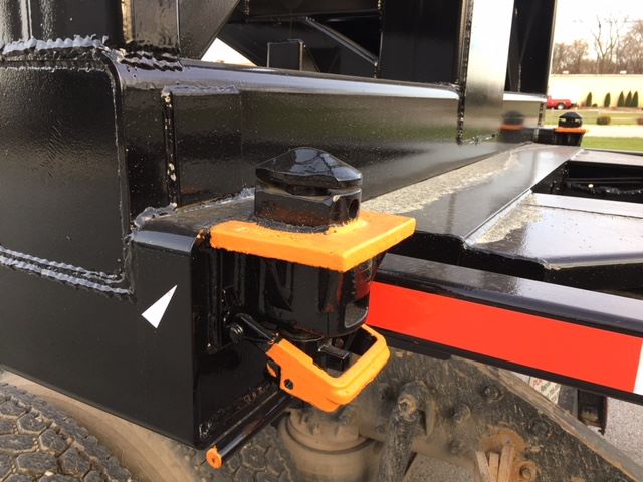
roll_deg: -0.2
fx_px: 539
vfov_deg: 48.2
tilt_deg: -14.5
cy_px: 241
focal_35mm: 29
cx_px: 322
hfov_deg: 61.7
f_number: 2.2
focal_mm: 4.15
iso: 25
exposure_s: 1/120
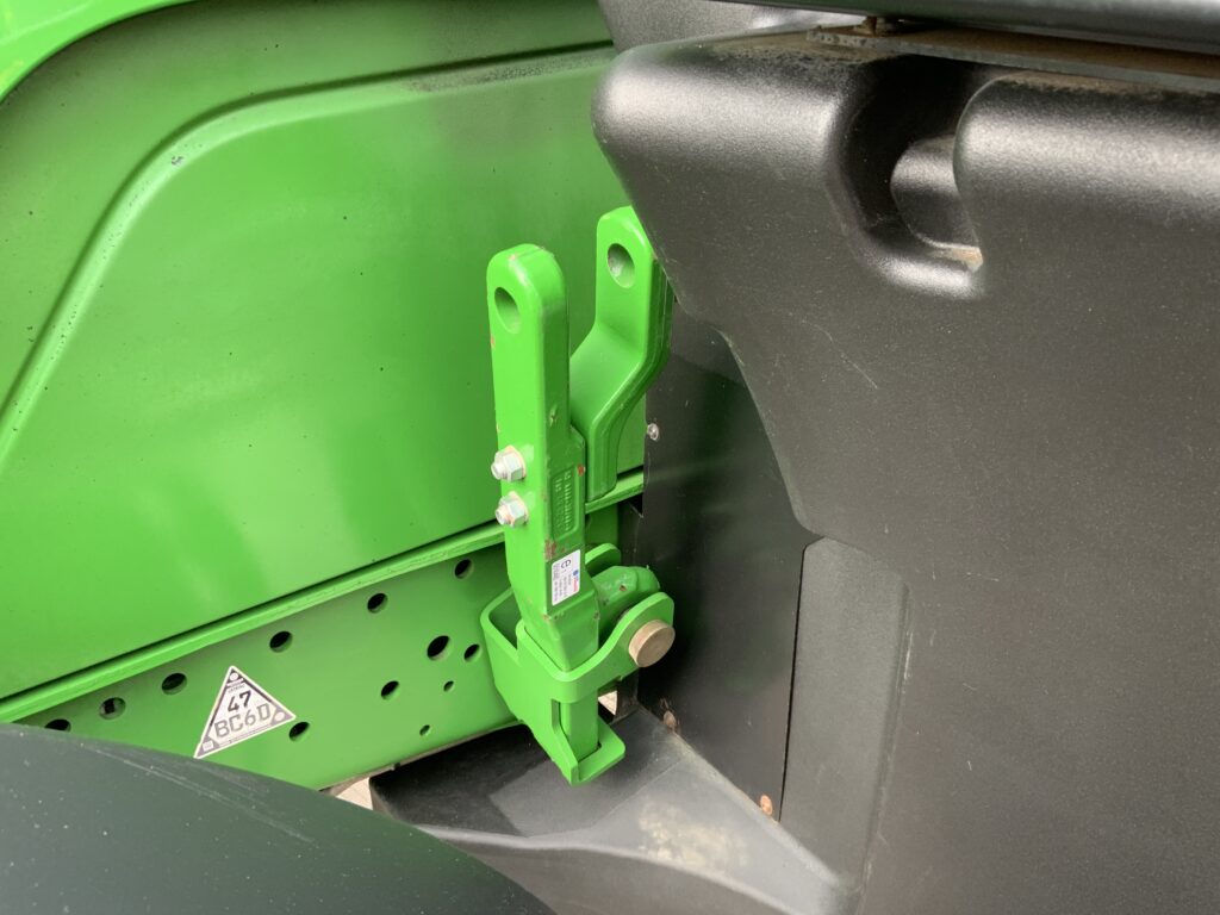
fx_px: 1022
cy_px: 458
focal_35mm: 29
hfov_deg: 61.7
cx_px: 610
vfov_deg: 48.2
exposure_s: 1/122
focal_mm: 3
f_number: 1.8
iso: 50
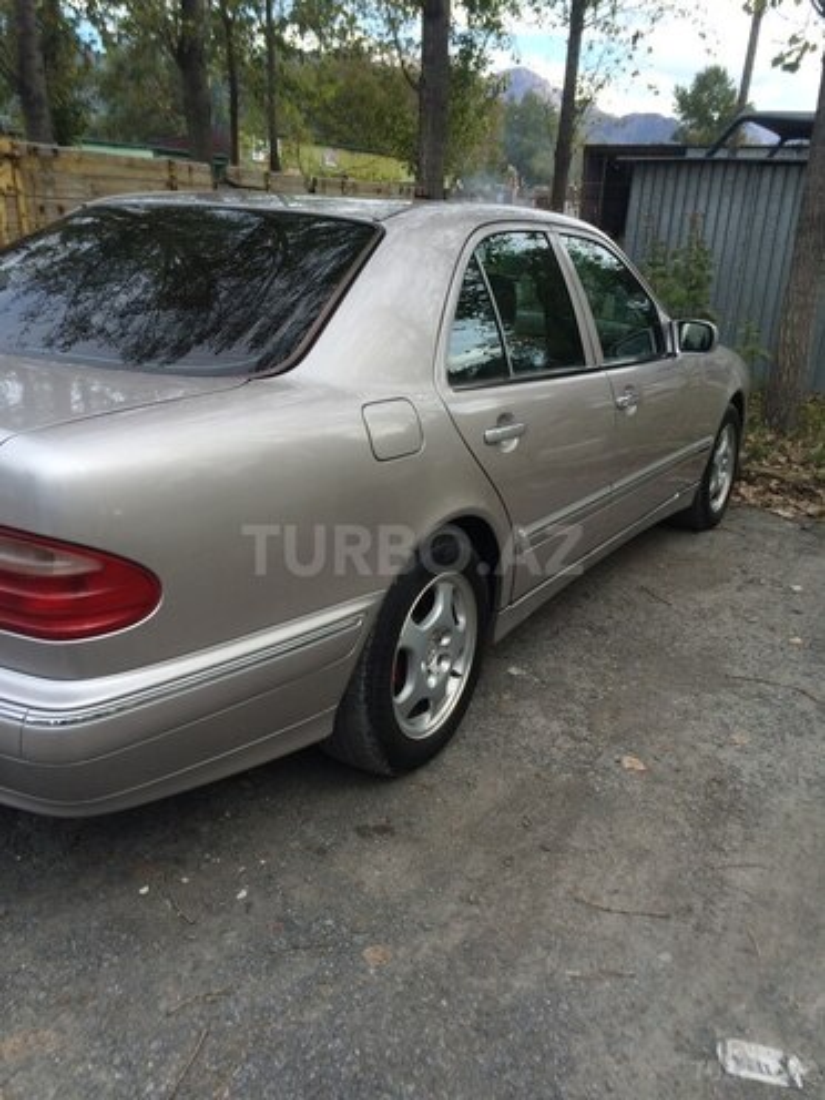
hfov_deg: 48.2
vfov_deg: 61.7
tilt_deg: -17.8
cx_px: 412
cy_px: 550
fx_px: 922
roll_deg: -2.3
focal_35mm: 29
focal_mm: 4.15
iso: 32
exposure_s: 1/540
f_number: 2.2
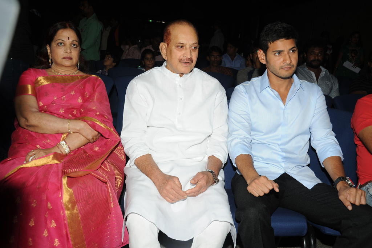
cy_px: 124
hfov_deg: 48.5
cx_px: 186
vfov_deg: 33.4
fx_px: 413
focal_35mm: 40
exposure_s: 1/125
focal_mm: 40
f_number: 8
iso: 200
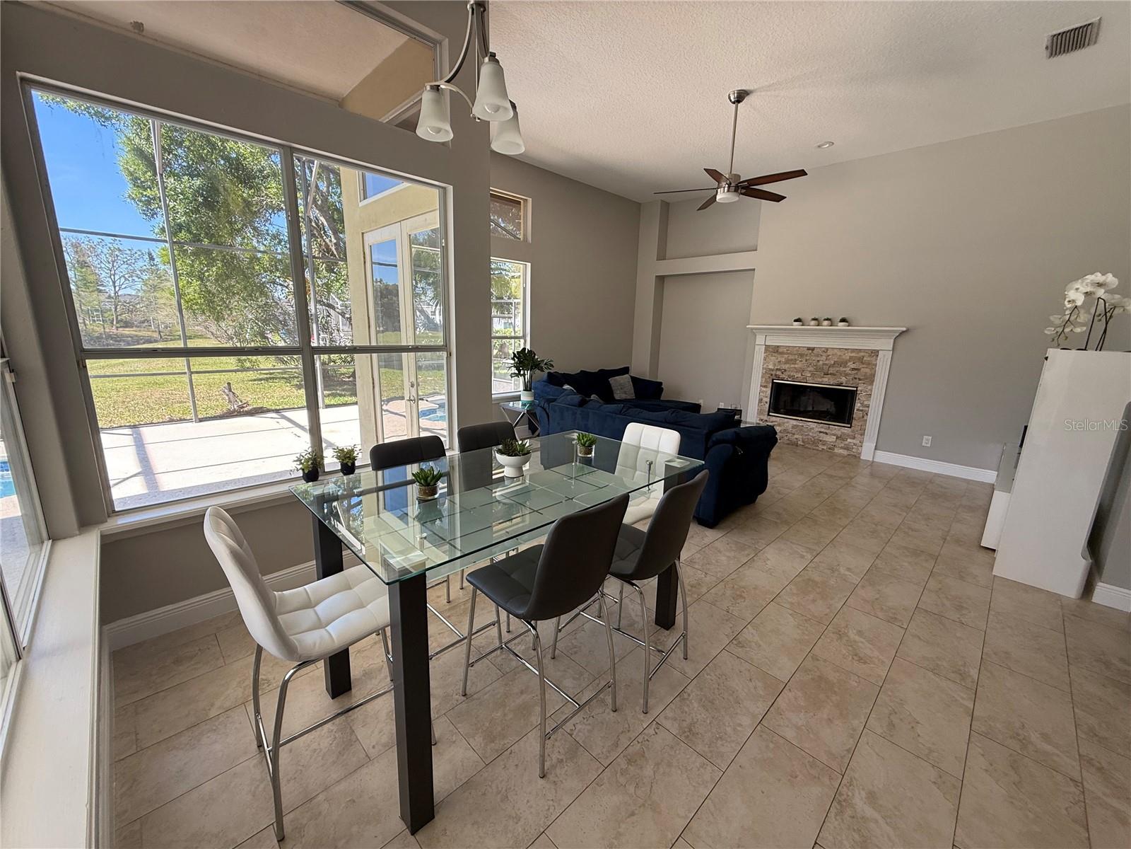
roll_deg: -1.1
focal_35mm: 14
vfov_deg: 85.7
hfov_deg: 102.1
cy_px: 424
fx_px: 457
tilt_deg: -11.2
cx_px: 566
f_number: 2.2
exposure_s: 1/99
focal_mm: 2.22
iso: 64
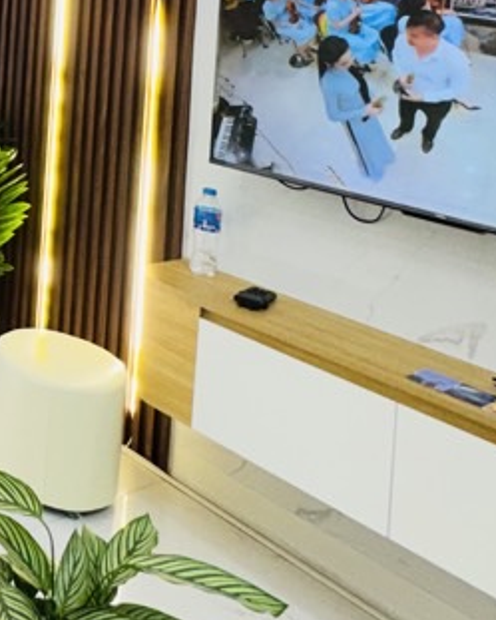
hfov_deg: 25.9
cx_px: -223
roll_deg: -5.7
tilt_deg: +2.4
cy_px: -50
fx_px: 825
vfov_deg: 35.6
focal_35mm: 45
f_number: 2.2
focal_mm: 2.22
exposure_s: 1/100
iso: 125
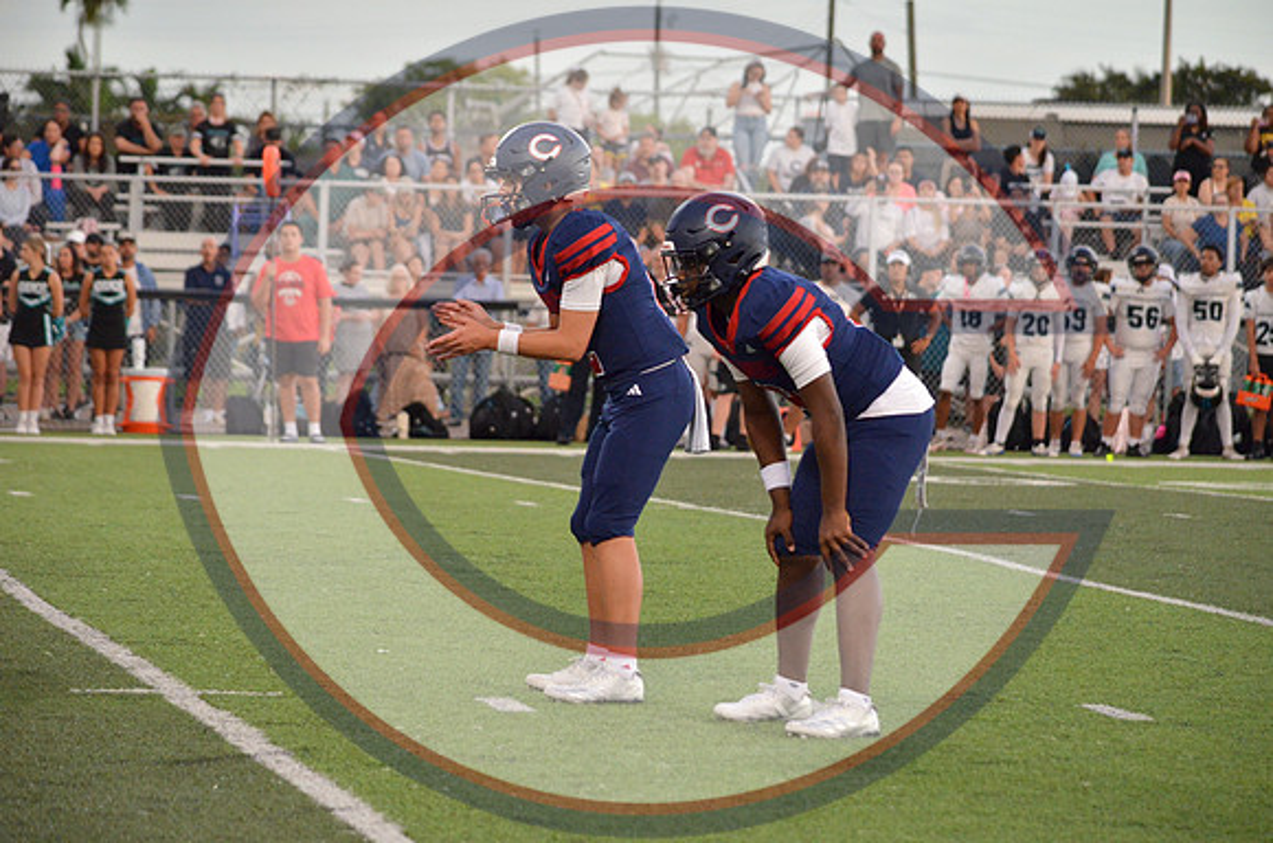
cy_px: 422
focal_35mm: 180
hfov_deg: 11.4
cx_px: 636
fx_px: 6351
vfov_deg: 7.6
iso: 2000
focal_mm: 120
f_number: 4.8
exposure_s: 1/500
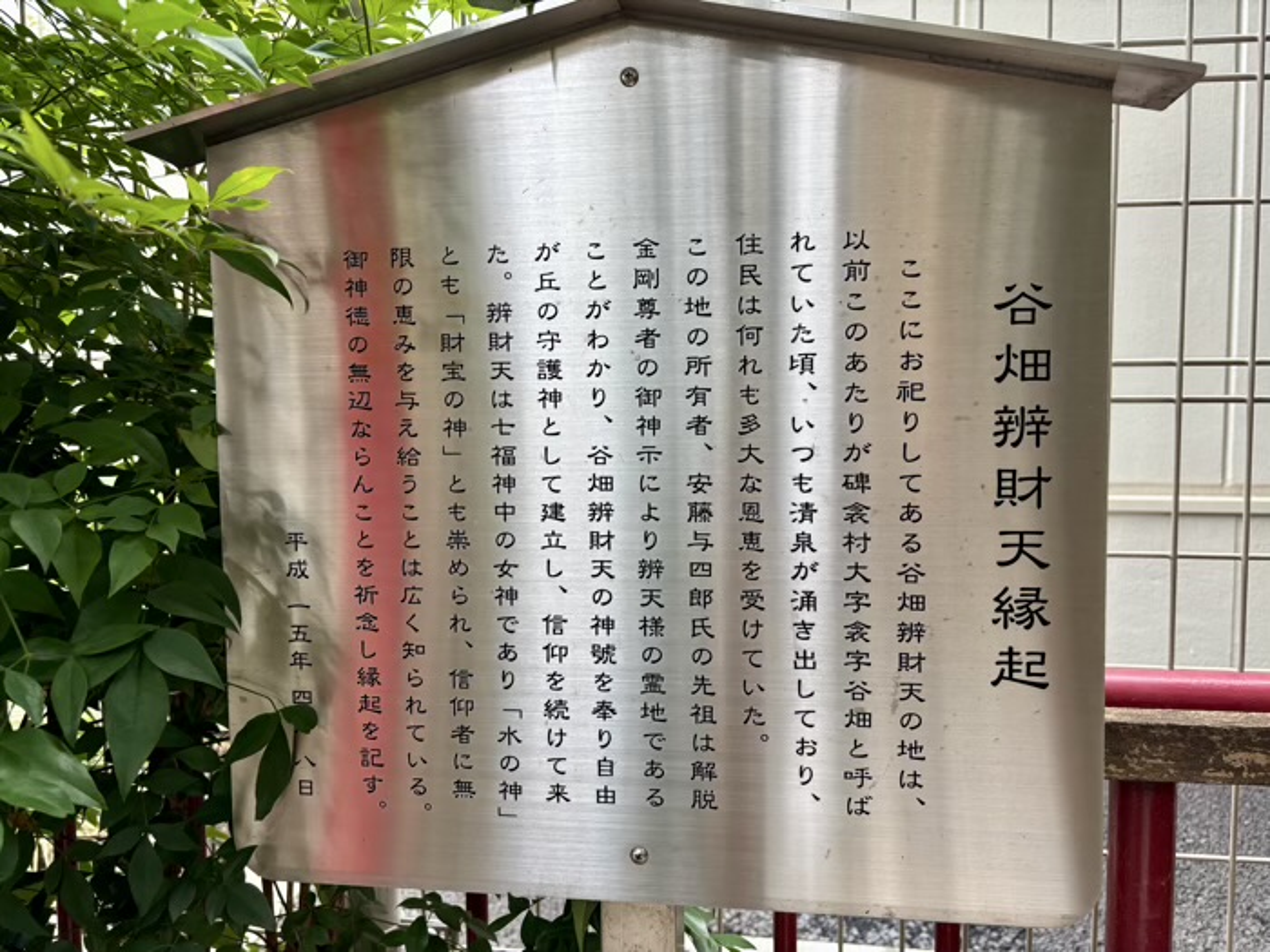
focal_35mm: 26
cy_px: 476
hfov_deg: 67.3
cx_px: 635
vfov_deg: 53.1
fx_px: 954
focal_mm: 5.96
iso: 80
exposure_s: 1/121
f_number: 1.6
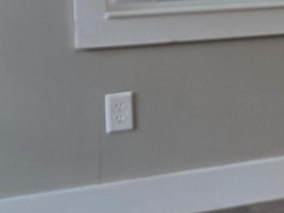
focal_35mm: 111
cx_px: 473
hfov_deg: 15.7
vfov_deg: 12.9
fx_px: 911
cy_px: -54
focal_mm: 6.3
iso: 160
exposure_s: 1/120
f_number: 1.7
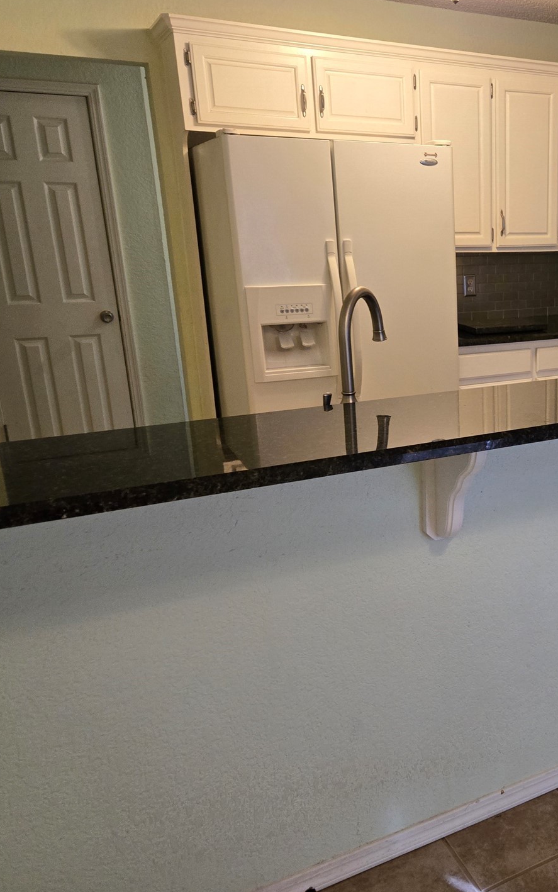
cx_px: 545
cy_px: 445
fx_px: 802
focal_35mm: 33
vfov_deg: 58.1
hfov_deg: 35.1
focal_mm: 5.4
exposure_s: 1/120
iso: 500
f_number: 1.8
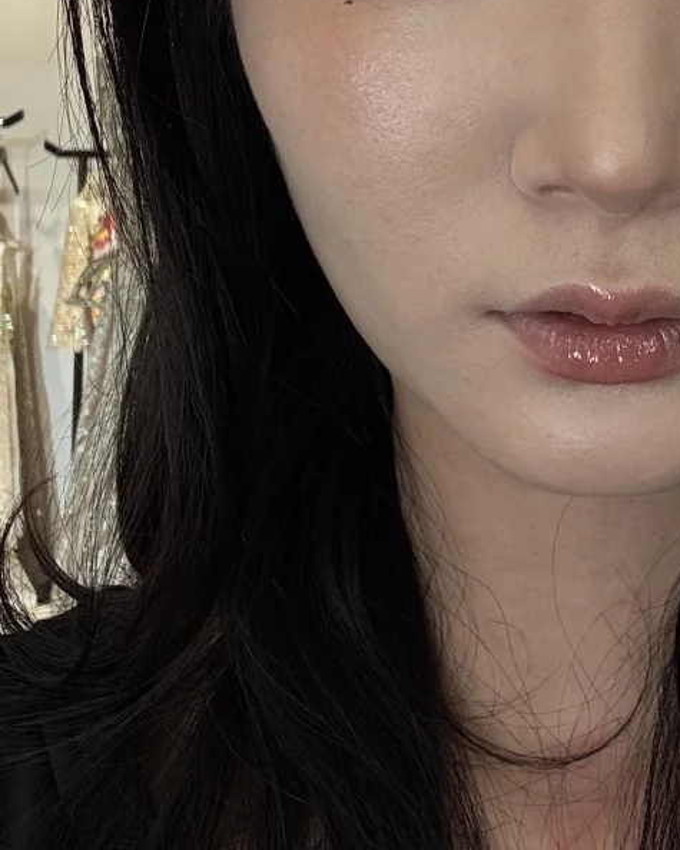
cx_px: 590
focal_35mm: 71
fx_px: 1787
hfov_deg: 21.2
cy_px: 197
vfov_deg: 26.4
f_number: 1.9
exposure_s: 1/100
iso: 20
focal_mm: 2.69
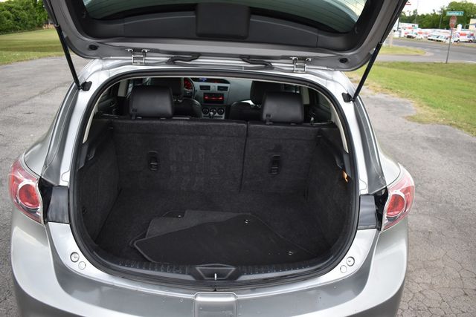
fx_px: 397
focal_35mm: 30
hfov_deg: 61.9
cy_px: 158
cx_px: 238
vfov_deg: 43.6
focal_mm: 20
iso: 560
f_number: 3.5
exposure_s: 1/250
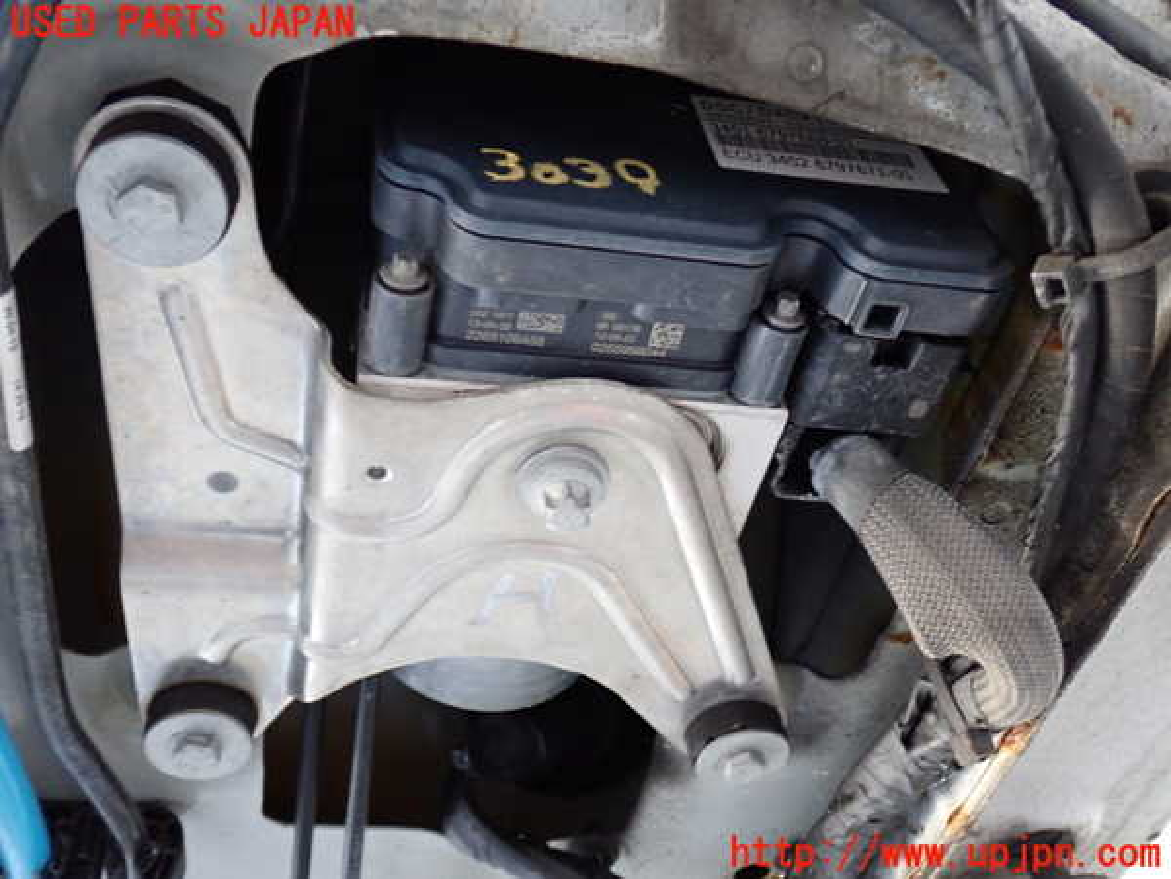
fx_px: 1218
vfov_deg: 39.7
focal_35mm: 36
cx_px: 586
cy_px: 440
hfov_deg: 51.4
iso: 640
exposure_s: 1/40
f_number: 2.5
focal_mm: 6.37
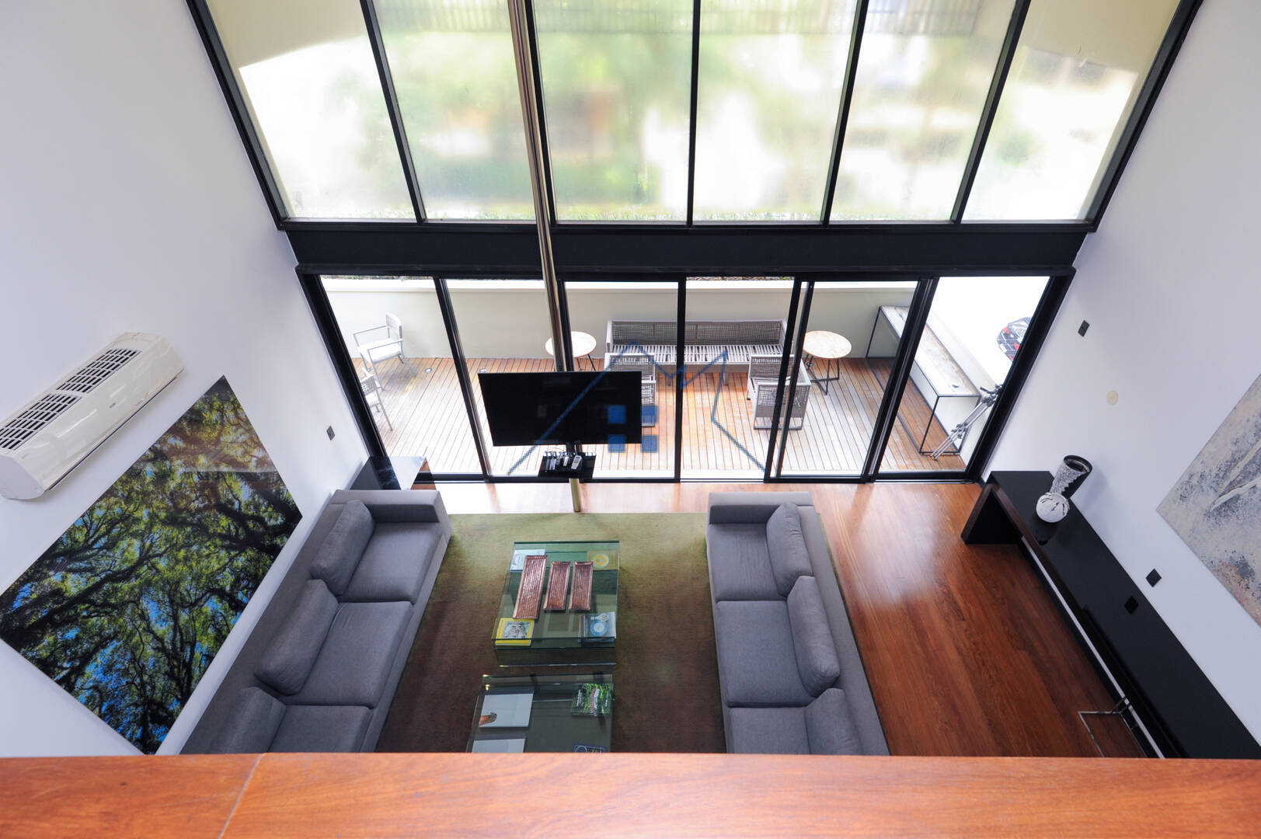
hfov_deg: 96.8
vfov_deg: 73.7
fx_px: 560
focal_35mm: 16
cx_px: 630
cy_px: 420
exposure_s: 1/40
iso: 640
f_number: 6.3
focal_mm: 16
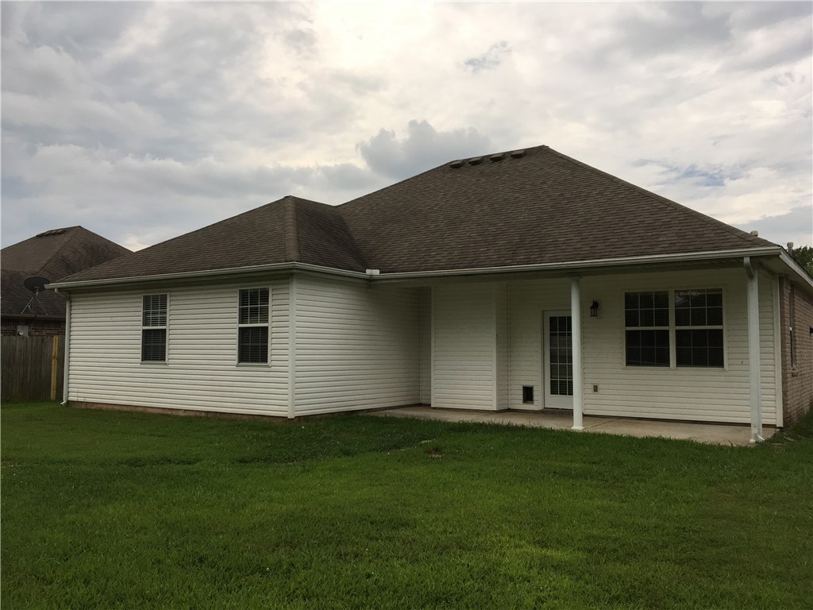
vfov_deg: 48.2
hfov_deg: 61.7
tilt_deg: +3.3
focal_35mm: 29
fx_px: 681
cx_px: 406
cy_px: 305
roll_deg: -0.3
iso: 32
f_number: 2.2
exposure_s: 1/2481
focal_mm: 4.15
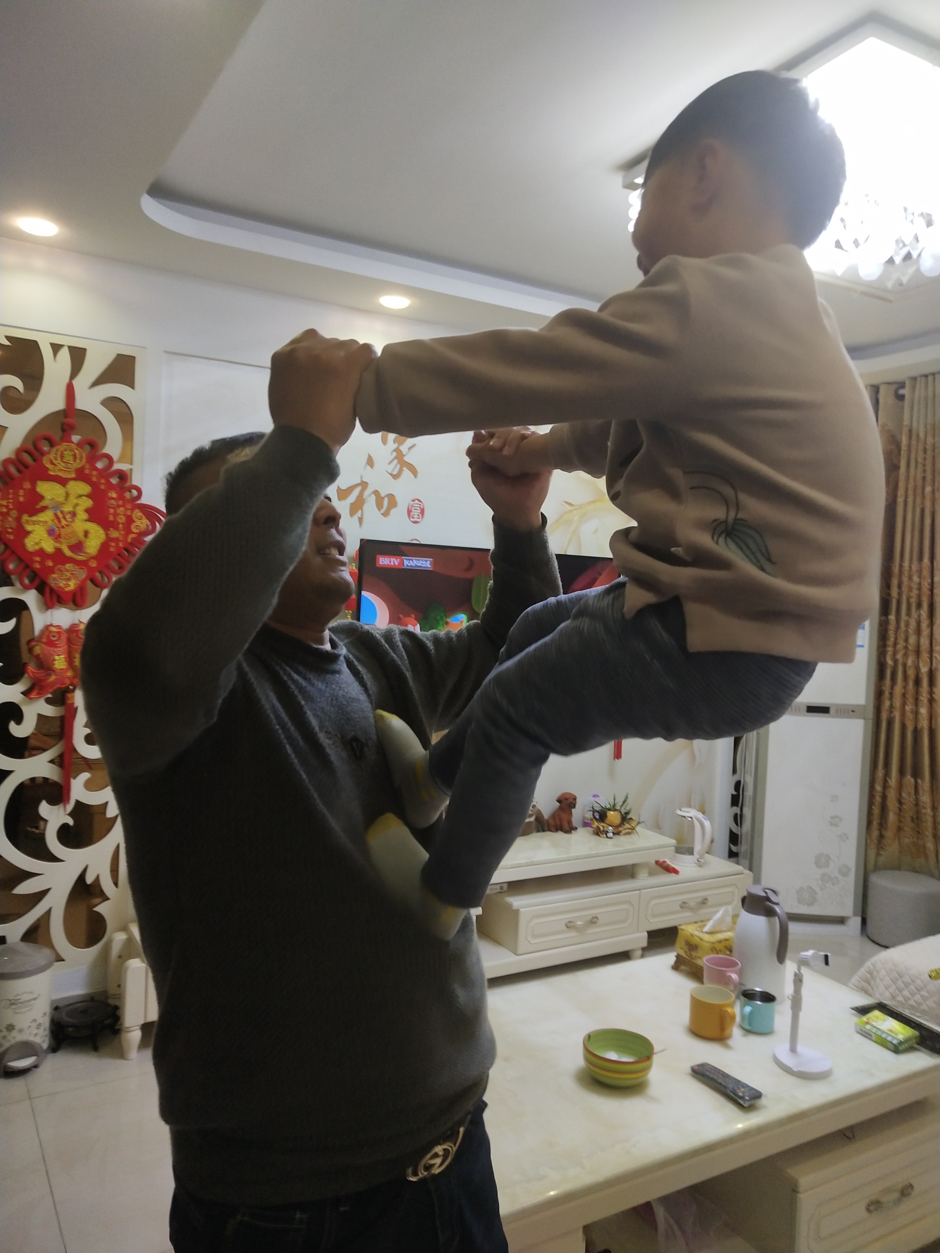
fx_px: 1086
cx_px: 470
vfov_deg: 60.0
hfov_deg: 46.8
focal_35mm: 30
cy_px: 626
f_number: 1.8
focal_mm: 3.95
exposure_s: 1/50
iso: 252
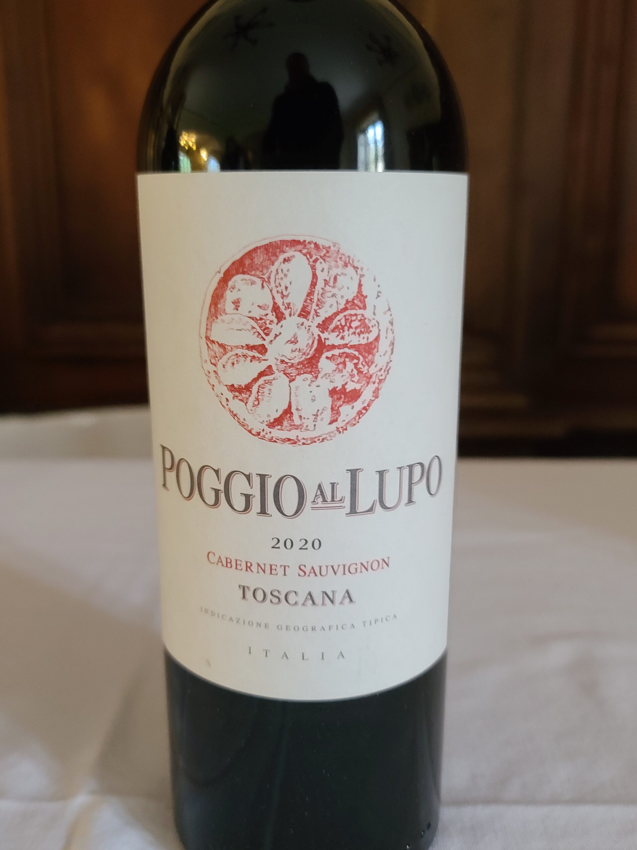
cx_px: 318
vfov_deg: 69.4
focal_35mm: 25
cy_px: 425
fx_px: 613
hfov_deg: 54.9
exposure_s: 1/50
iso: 500
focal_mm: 7
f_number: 1.8
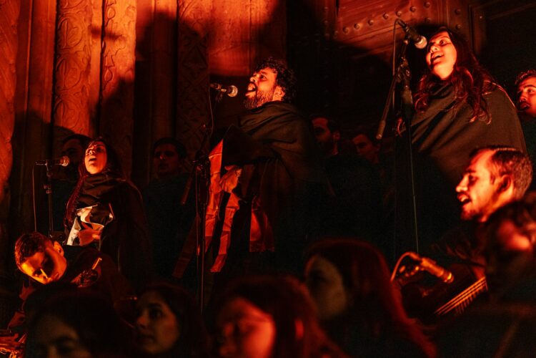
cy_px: 179
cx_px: 268
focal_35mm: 70
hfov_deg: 28.8
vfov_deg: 19.5
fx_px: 1042
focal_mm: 70
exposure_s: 1/200
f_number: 2.8
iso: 4000
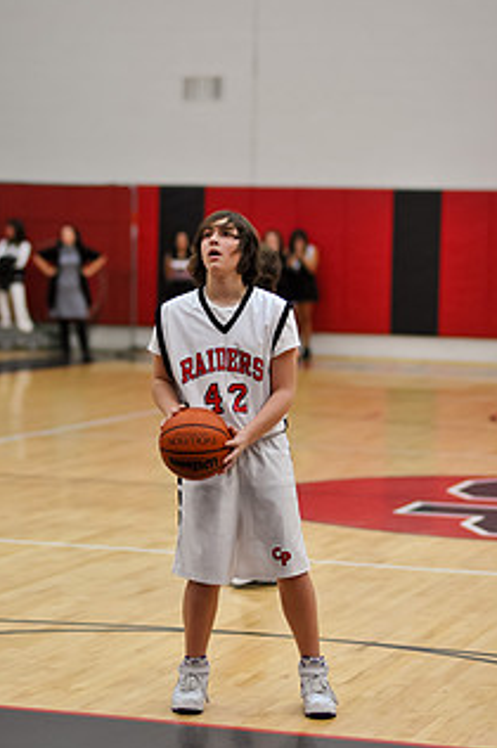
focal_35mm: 121
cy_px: 386
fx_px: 2511
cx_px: 217
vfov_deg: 16.9
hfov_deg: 11.3
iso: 1000
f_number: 2
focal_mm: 85
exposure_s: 1/500
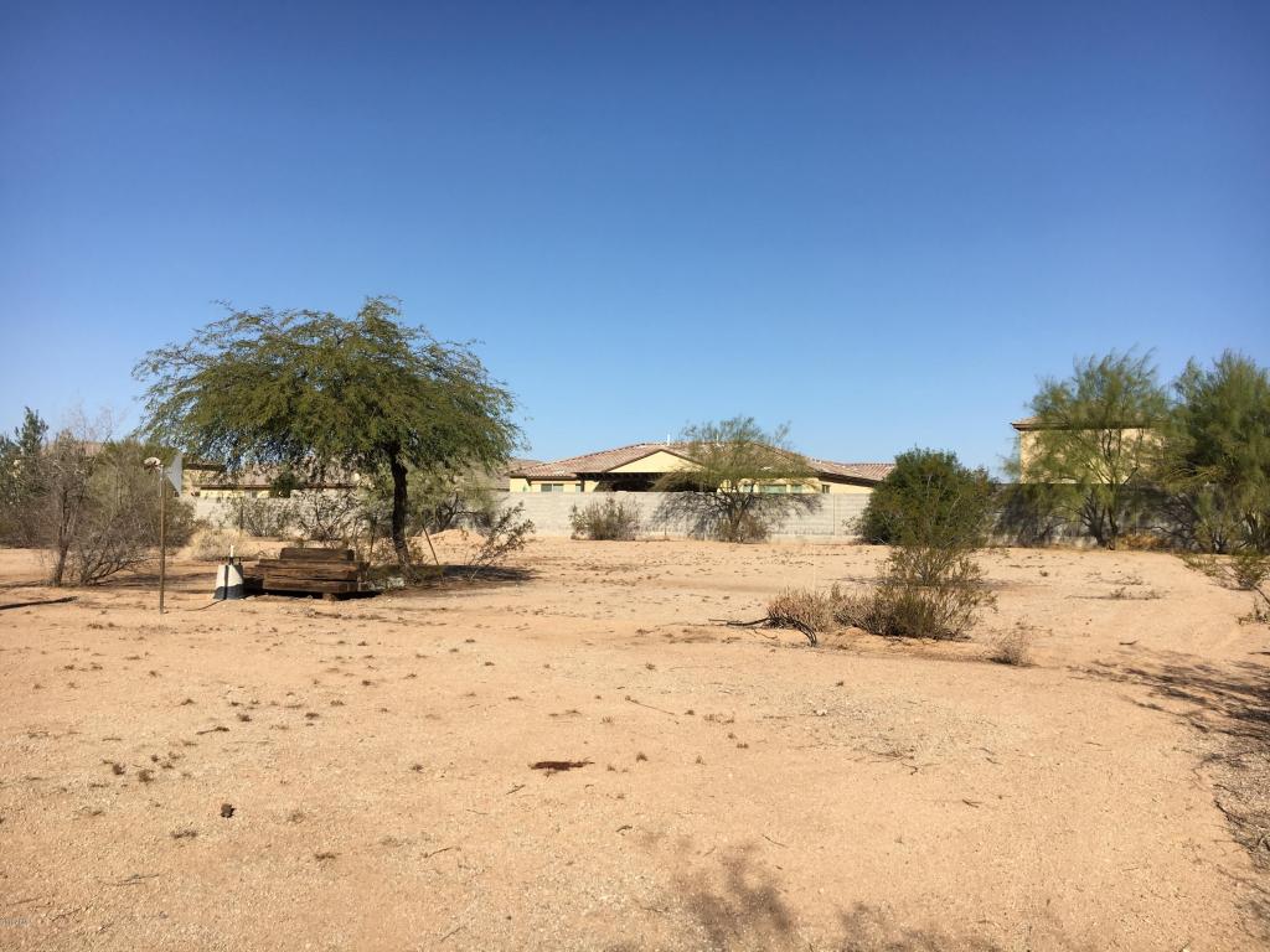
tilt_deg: +2.1
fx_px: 1064
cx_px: 635
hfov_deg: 61.7
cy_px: 476
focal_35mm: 29
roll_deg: -0.7
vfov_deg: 48.2
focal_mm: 4.15
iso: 25
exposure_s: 1/2331
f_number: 2.2
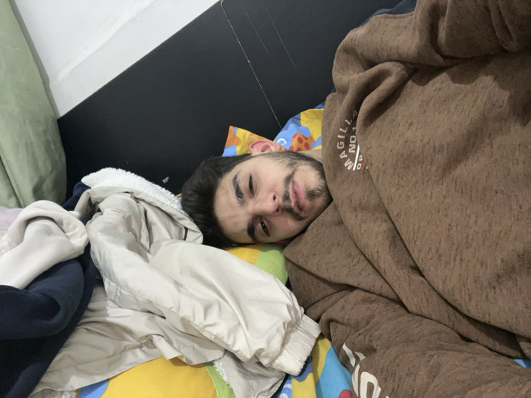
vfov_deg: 58.9
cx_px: 266
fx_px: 353
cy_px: 199
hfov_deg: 73.9
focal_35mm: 23
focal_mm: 2.71
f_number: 2.2
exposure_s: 1/33
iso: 250
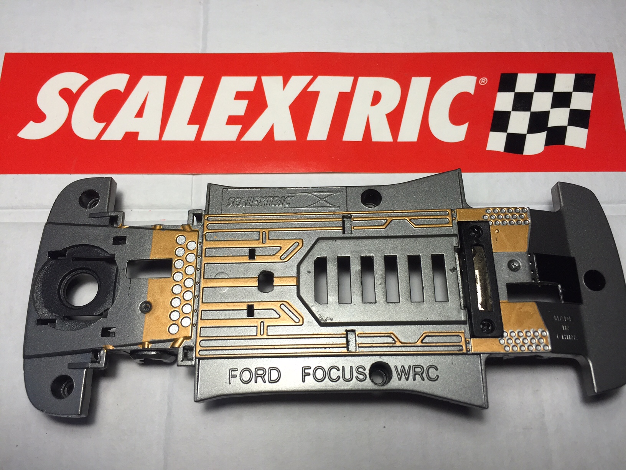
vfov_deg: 48.2
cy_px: 235
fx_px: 524
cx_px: 313
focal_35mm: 29
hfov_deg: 61.7
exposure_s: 1/100
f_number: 2.2
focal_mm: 4.15
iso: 50
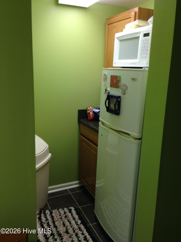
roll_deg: -3.2
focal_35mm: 33
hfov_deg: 42.9
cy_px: 121
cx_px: 90
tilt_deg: -11.0
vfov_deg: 55.4
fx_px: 230
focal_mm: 4.12
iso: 50
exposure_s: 1/30
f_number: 2.4
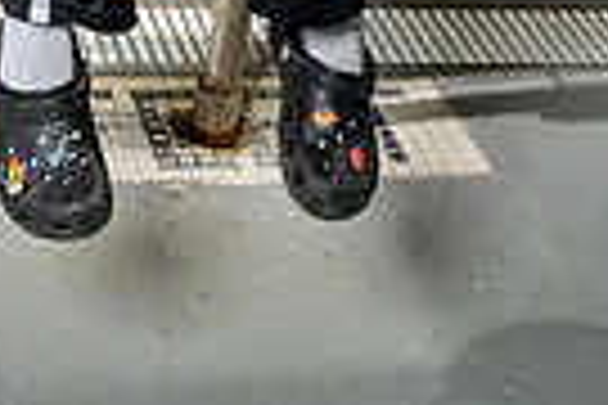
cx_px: 207
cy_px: -603
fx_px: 2027
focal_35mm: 120
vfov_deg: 9.9
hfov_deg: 17.0
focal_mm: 36
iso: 640
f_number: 6.3
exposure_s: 1/250
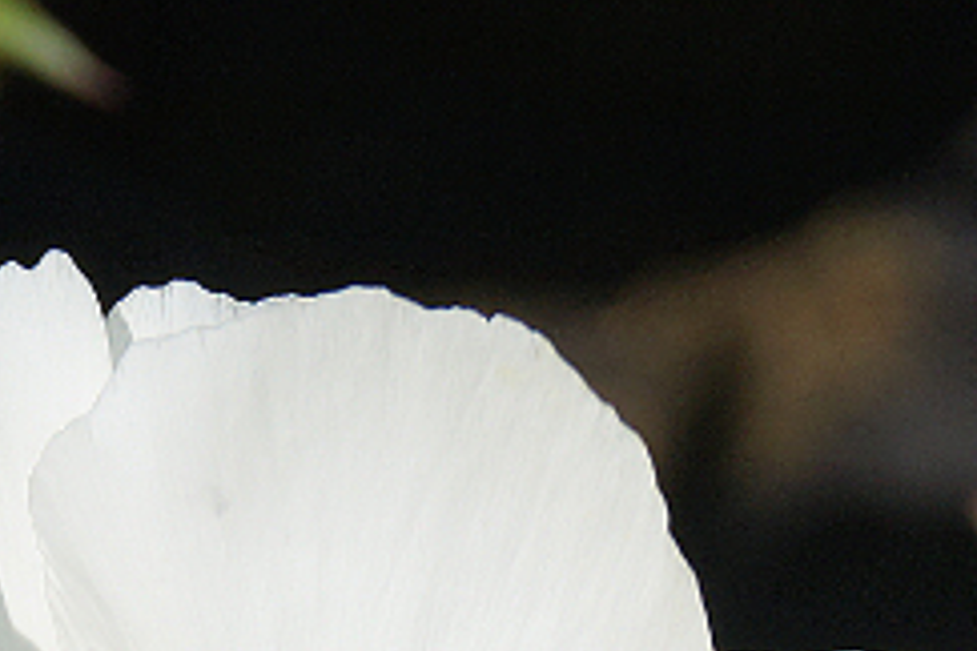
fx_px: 11057
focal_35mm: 407
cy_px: 1467
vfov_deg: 3.3
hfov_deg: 5.0
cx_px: -12
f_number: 9
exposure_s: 1/400
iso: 100
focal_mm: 55
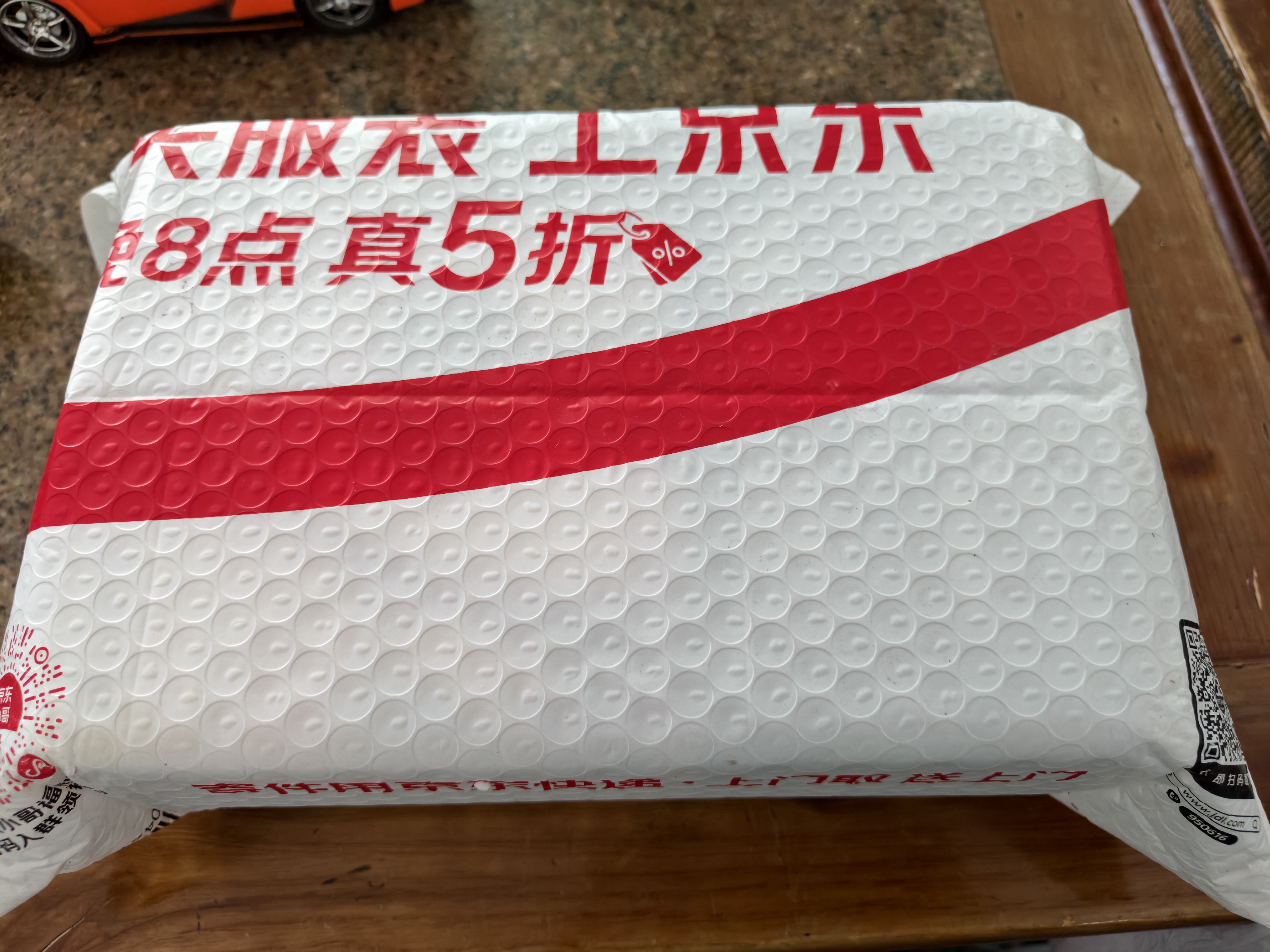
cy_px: 476
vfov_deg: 58.9
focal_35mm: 23
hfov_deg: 73.9
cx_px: 635
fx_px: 844
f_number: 1.88
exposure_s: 1/50
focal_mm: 5.56
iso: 527
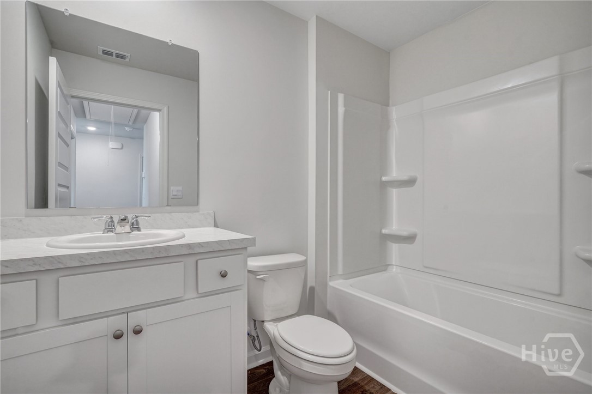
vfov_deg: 70.4
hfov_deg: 93.3
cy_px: 197
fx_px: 279
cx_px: 296
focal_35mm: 17
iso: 200
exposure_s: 1/2
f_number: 10
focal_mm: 17
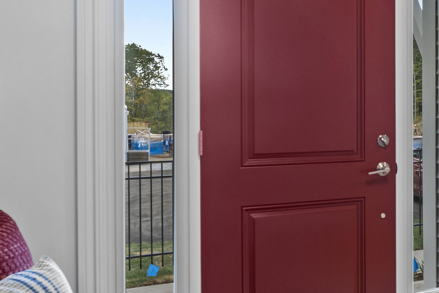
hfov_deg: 36.3
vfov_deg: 28.0
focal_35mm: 48
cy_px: 106
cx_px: 456
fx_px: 585
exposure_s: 1/6
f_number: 7.1
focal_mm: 16
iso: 800
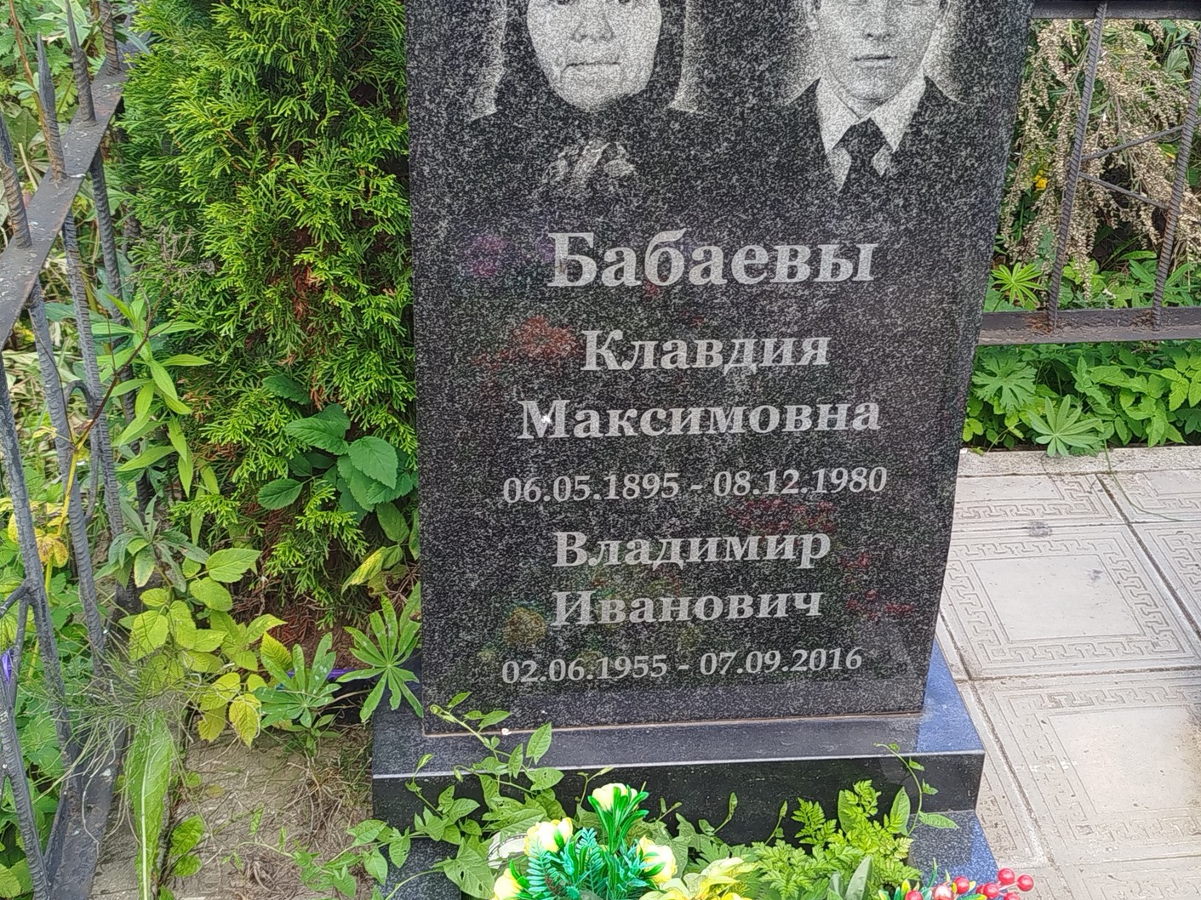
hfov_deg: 38.9
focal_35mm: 49
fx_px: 1700
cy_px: 447
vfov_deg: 29.7
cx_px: 606
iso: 64
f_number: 1.7
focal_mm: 5.31
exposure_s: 1/100
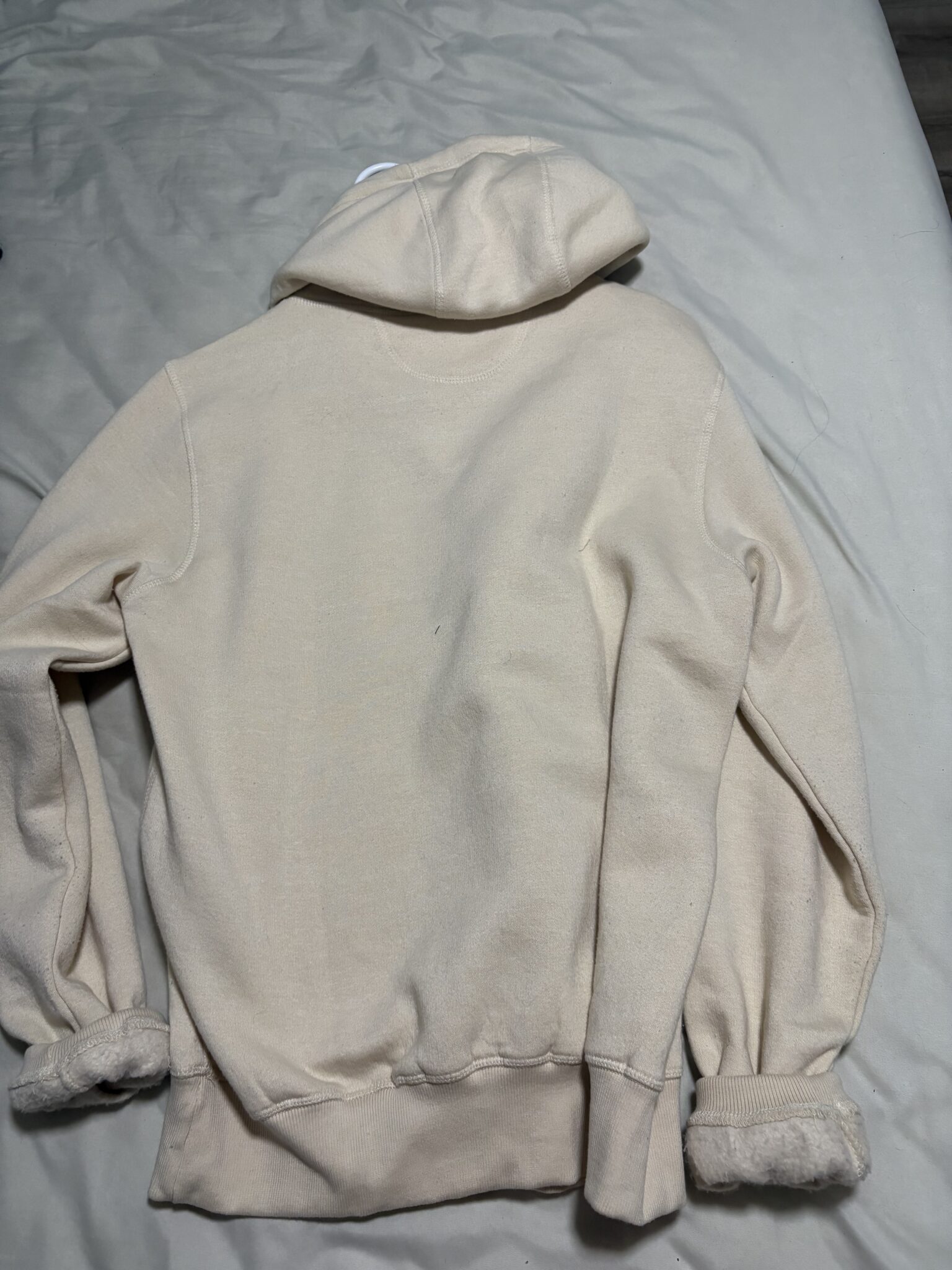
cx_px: 476
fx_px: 953
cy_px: 635
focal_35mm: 26
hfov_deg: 53.1
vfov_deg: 67.3
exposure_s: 1/60
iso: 200
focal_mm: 5.96
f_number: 1.6
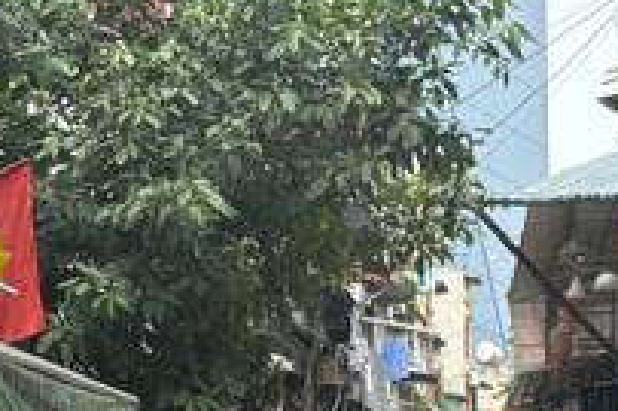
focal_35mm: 128
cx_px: 393
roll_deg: -0.6
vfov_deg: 9.1
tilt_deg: -12.8
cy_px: 1129
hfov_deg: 16.0
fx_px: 2195
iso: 50
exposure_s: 1/574
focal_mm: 5.96
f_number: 1.6
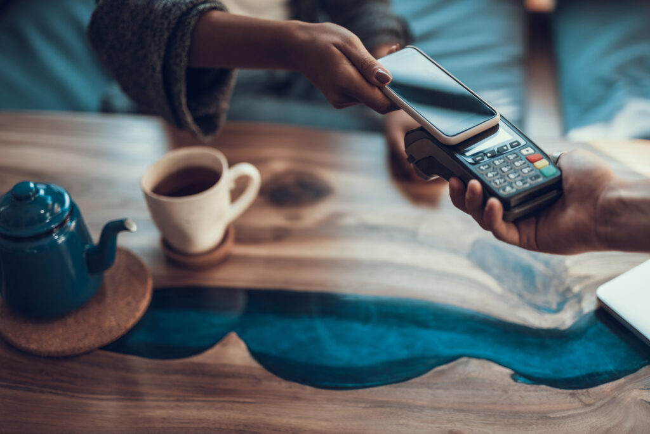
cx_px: 325
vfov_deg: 27.0
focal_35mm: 50
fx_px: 903
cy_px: 217
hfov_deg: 39.6
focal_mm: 50
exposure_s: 1/400
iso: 100
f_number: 1.4
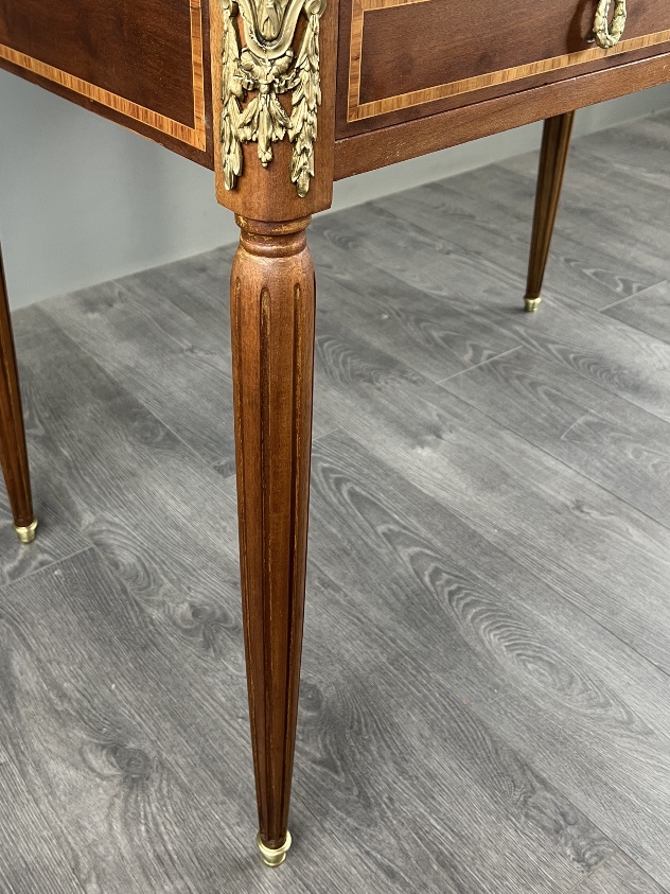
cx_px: 263
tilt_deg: -29.2
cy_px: 328
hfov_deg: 38.5
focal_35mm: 37
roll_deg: +0.3
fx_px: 955
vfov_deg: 49.6
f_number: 1.5
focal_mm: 5.7
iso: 64
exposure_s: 1/50
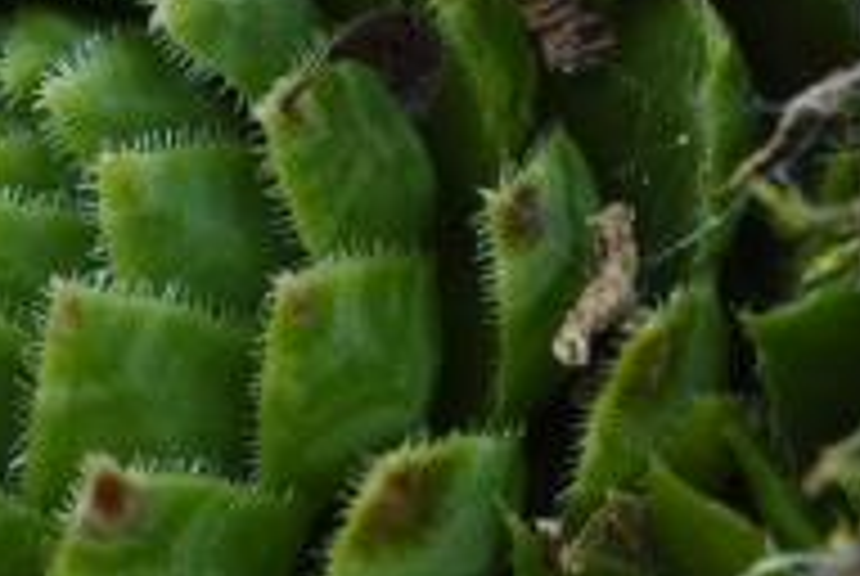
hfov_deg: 3.8
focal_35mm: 533
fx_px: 12754
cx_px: -747
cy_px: -122
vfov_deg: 2.6
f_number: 8
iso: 400
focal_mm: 85
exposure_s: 1/125
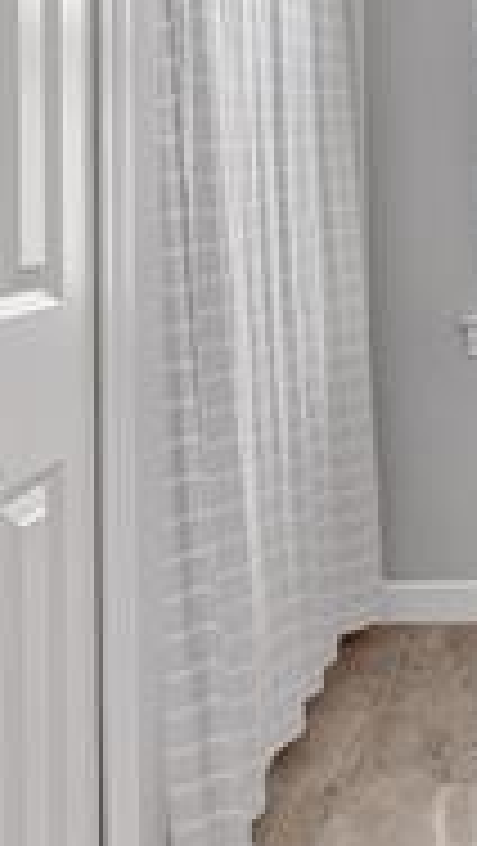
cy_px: 166
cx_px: 610
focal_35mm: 60
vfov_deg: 33.8
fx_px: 1347
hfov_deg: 18.7
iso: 800
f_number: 9
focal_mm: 14
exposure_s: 1/25
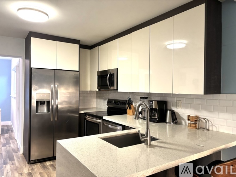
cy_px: 88
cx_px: 118
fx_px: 177
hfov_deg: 67.3
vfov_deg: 53.0
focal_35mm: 26
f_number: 1.6
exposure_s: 1/60
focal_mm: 5.96
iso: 250
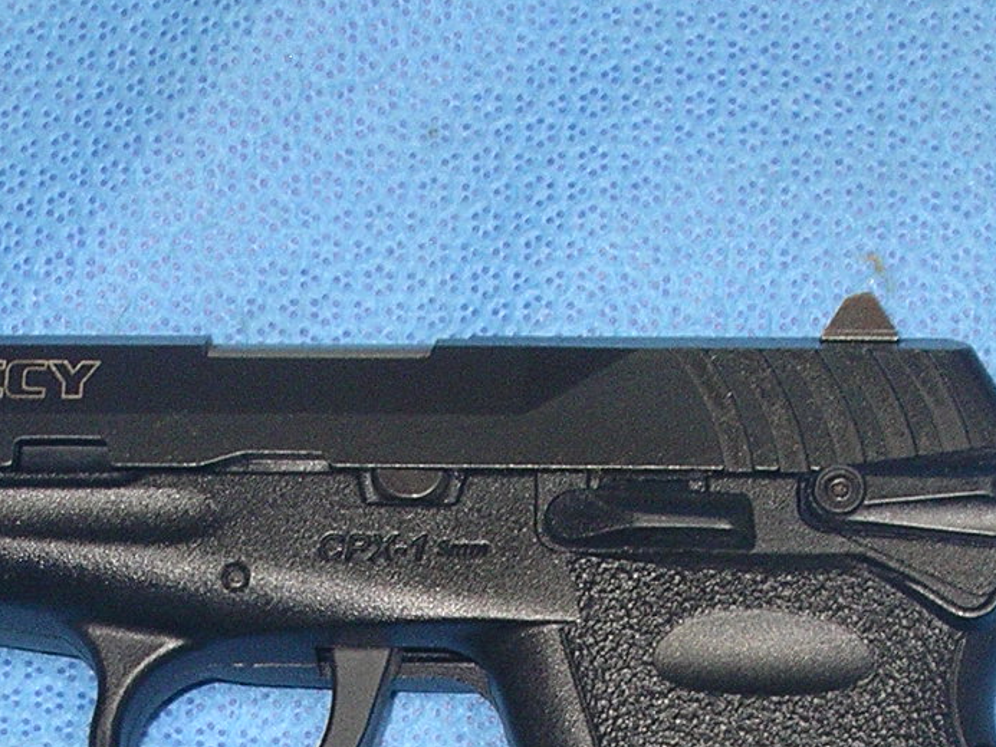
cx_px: 379
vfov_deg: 10.8
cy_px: 1041
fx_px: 3827
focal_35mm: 133
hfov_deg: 14.8
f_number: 3
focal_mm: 9.3
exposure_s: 1/42
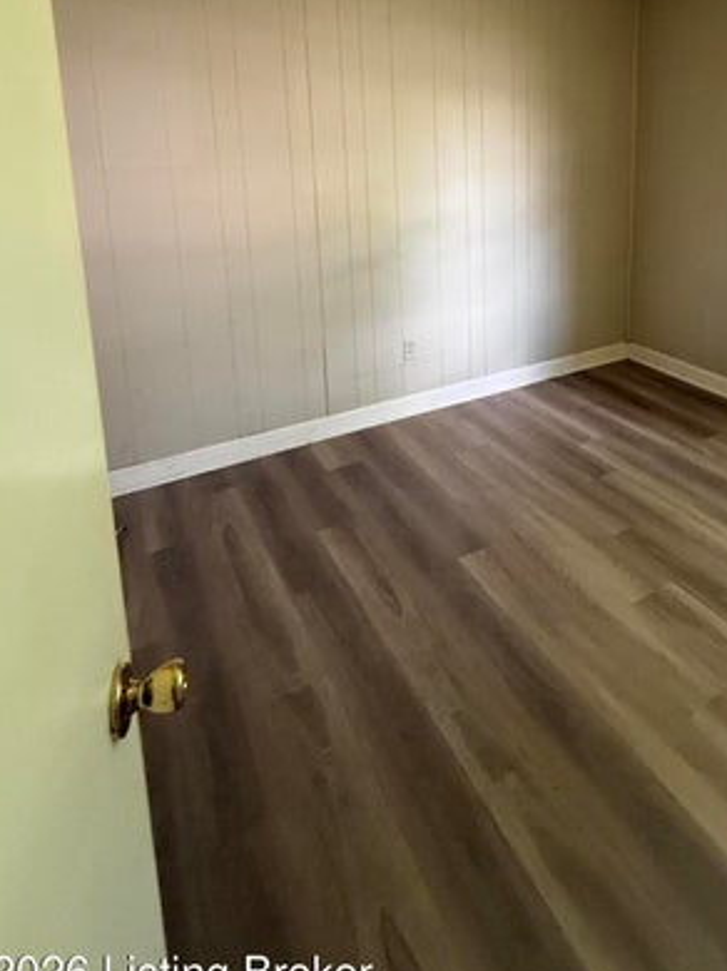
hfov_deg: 55.8
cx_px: 550
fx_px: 645
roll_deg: -1.7
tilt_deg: -8.6
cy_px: 249
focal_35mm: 23
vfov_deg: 69.3
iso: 500
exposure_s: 1/60
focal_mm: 2.22
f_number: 2.2
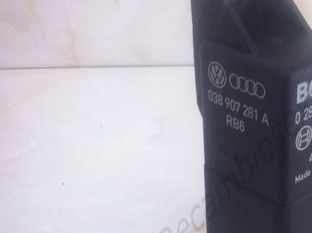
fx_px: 585
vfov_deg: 22.5
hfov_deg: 28.7
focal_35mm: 65
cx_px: 282
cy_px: 133
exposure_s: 1/30
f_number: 2.8
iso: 80
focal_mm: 3.85
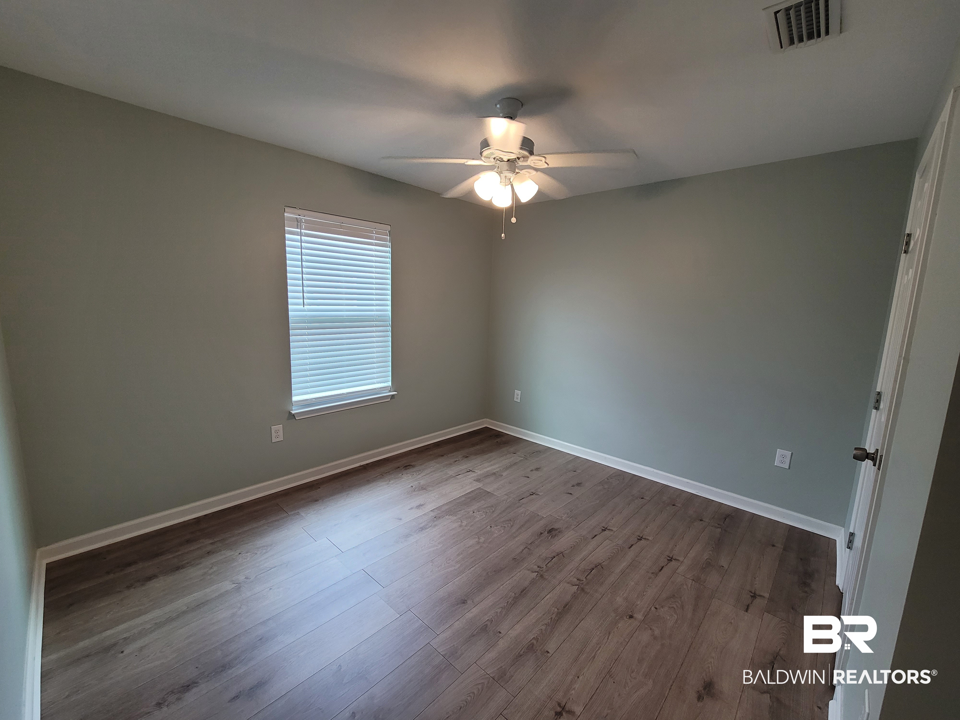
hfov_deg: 106.2
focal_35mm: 13
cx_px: 480
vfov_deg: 89.9
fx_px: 361
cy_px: 360
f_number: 2.2
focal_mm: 2.2
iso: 160
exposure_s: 1/60
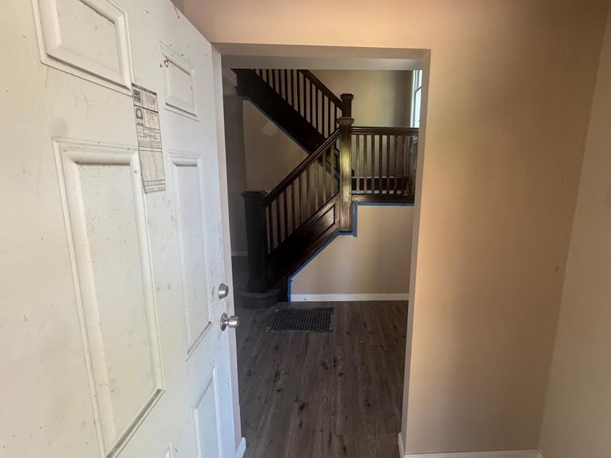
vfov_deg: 74.7
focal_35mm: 17
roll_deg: -0.1
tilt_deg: -10.0
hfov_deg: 90.4
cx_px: 351
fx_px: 300
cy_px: 220
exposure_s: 1/89
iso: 320
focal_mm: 2.22
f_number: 2.2
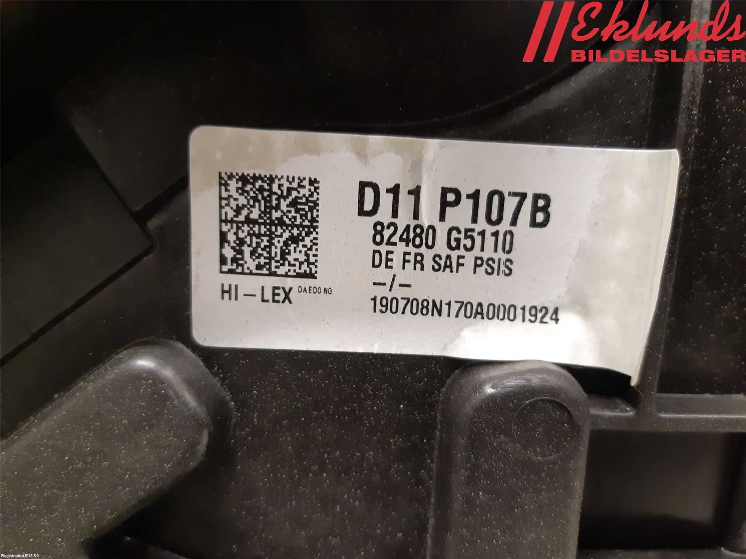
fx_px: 560
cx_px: 373
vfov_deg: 53.1
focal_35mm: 26
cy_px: 280
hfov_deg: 67.3
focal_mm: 3.93
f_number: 1.7
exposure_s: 1/25
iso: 250
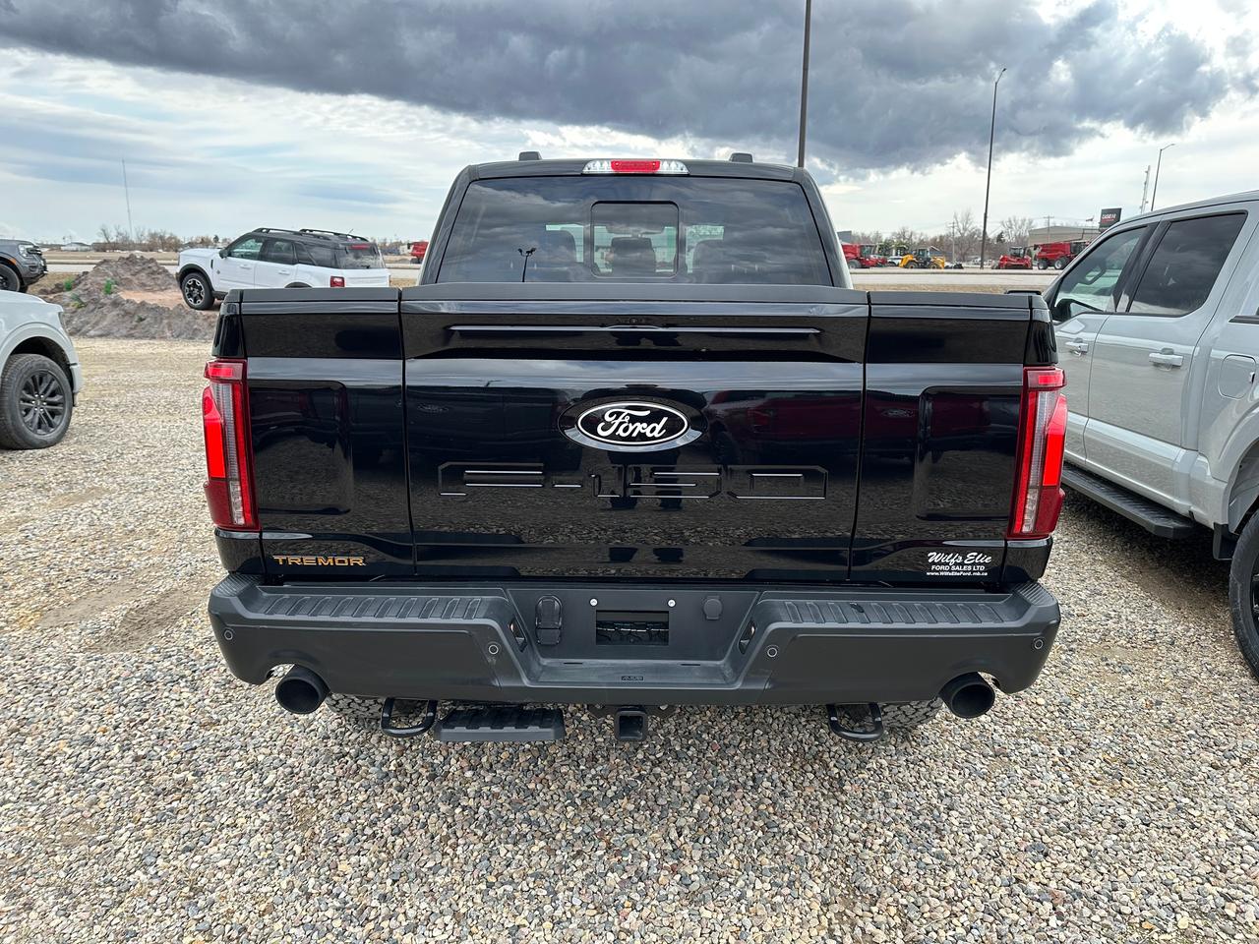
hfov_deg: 71.6
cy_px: 472
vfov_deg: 56.8
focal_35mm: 24
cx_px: 630
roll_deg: -0.2
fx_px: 873
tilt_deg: -13.1
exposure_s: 1/1095
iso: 80
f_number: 1.78
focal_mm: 6.86
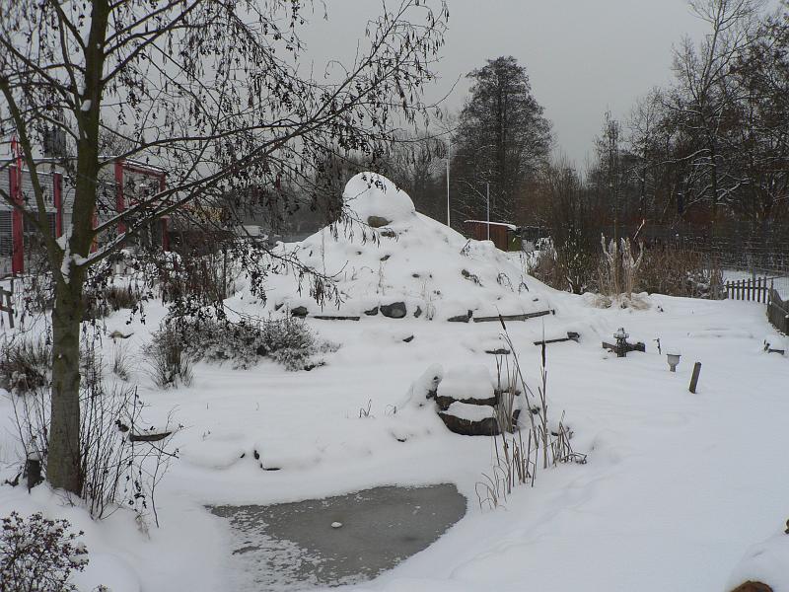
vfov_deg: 39.7
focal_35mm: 36
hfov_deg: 51.4
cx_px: 394
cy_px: 296
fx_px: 821
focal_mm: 6
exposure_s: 1/125
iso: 80
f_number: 4
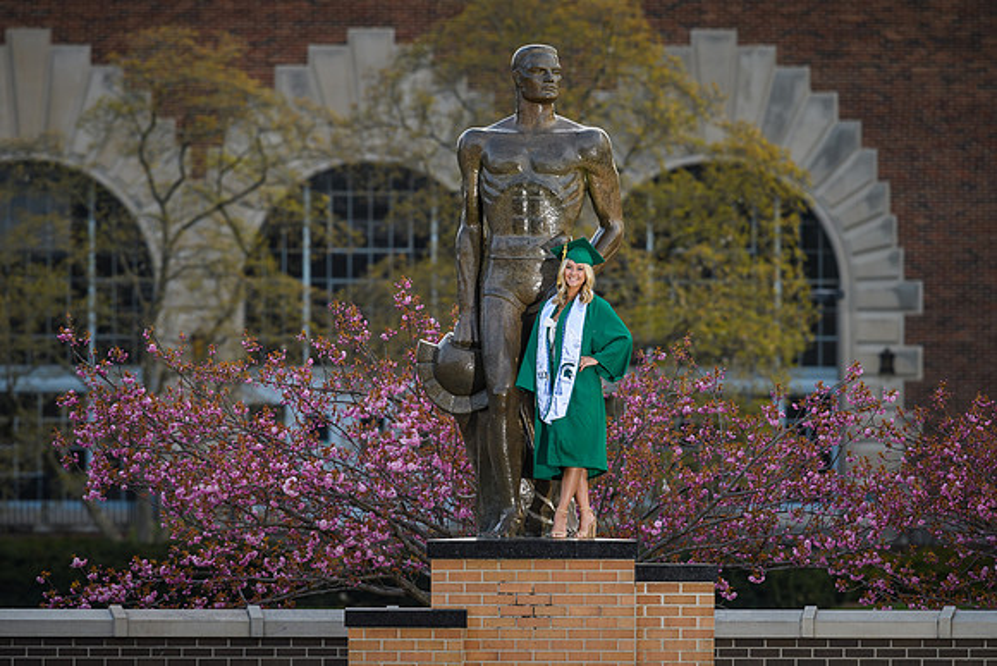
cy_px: 315
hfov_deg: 4.3
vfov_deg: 2.9
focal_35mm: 479
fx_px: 13279
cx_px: 479
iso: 100
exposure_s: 1/200
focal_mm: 300
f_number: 5
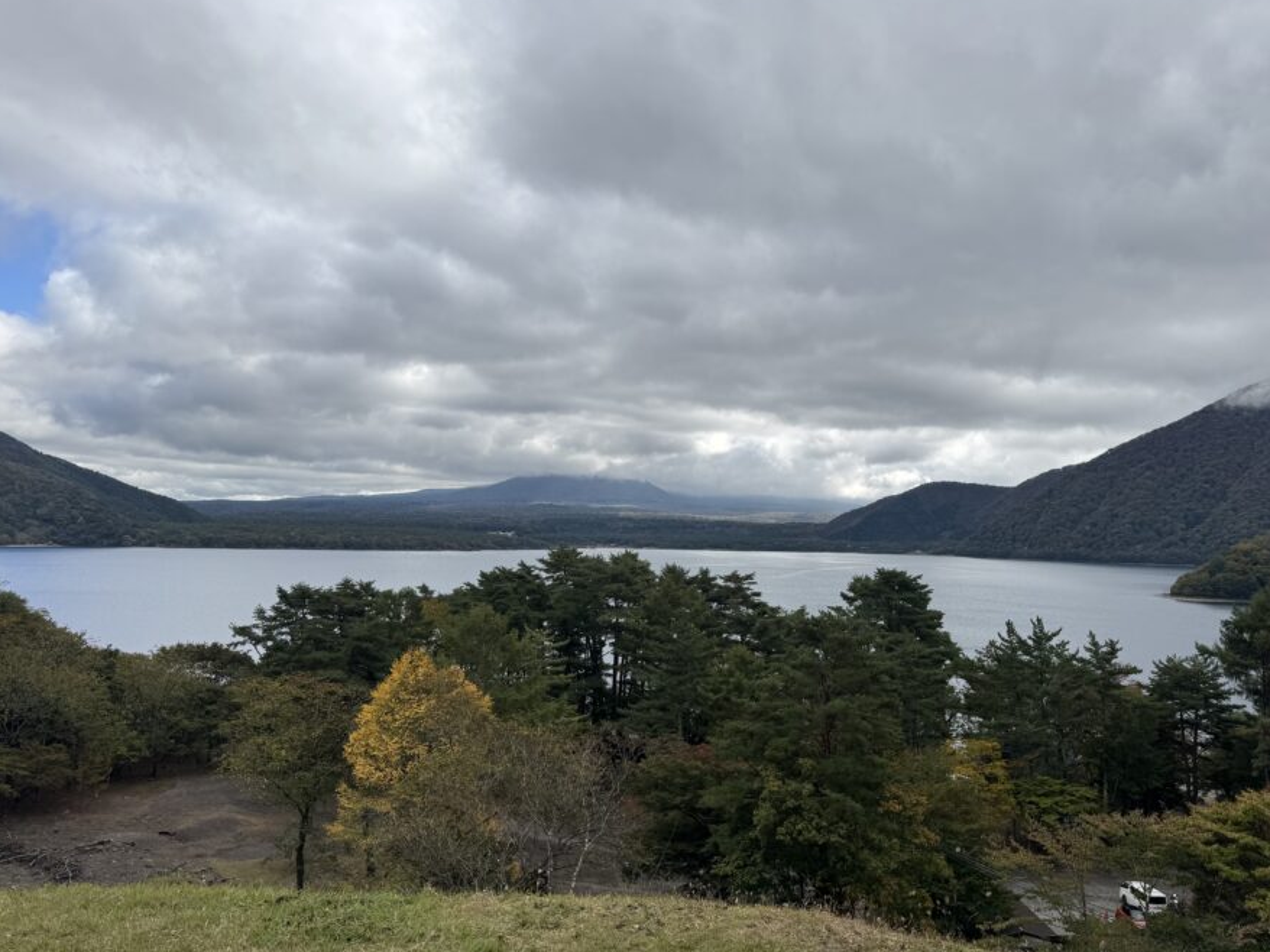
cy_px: 535
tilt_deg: -0.7
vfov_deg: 49.6
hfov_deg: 63.3
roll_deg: -1.1
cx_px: 691
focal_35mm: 28
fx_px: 1027
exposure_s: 1/4049
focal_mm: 6.76
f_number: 1.78
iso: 80
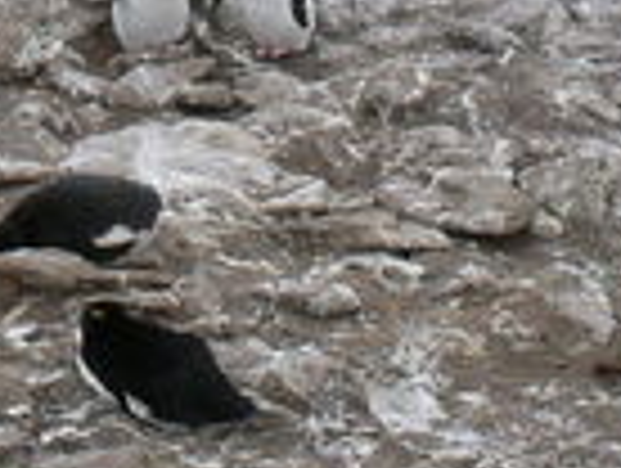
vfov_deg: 4.1
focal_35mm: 364
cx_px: -248
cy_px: -68
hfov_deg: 5.4
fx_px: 6541
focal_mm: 11.7
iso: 80
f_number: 5.6
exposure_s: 1/125
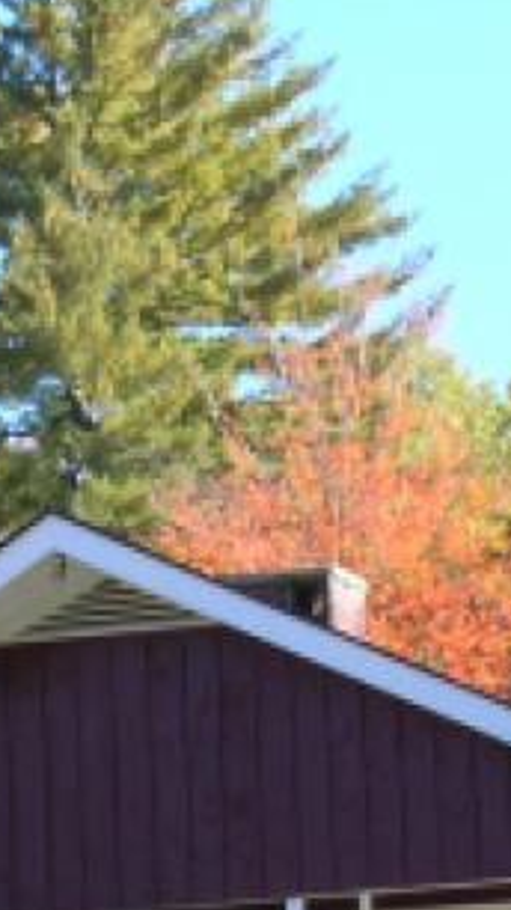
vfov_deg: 8.5
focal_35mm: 255
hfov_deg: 4.7
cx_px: -86
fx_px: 6146
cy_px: 647
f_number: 6.6
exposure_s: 1/58
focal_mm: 11.7
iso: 50
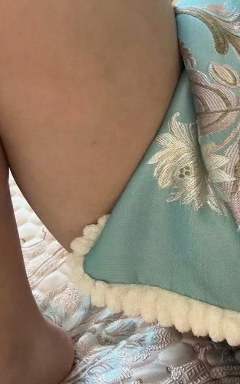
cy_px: 130
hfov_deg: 24.5
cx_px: 222
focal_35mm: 51
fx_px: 534
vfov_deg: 39.1
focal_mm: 2.69
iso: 320
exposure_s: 1/40
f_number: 1.9
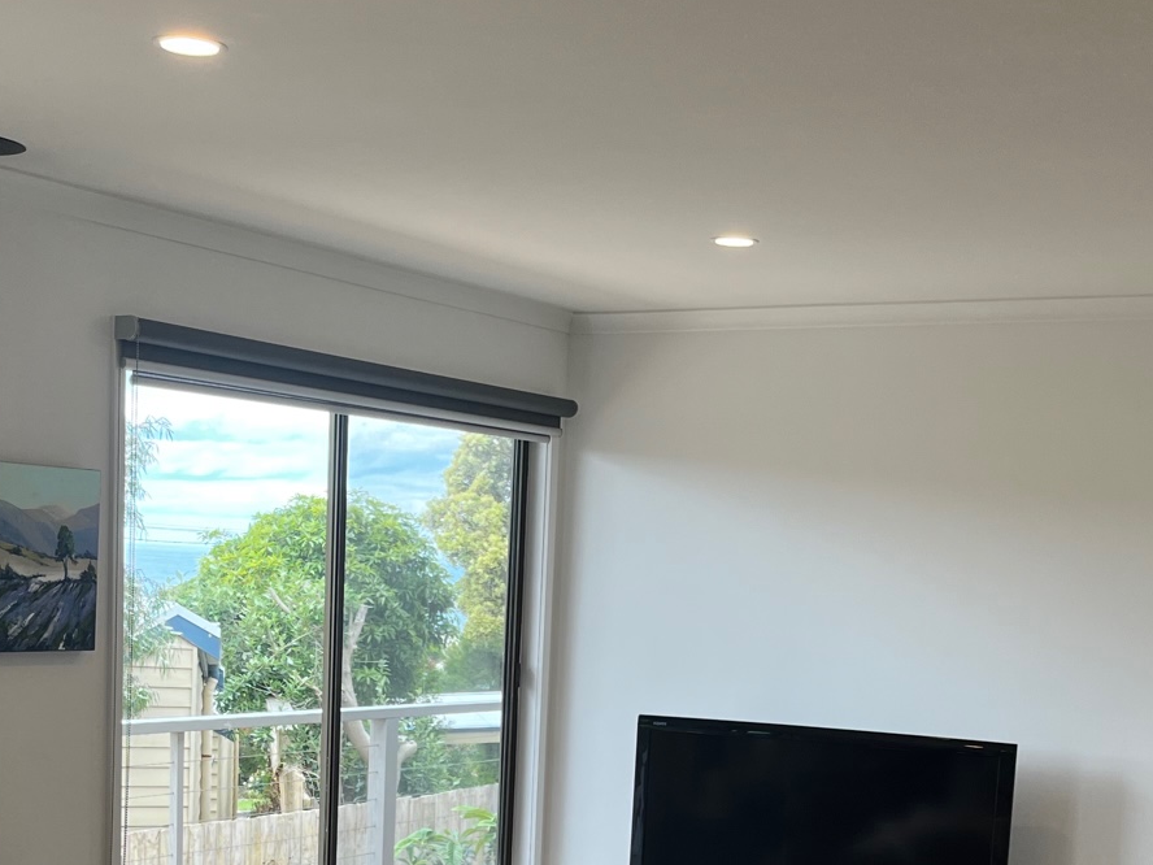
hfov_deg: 32.7
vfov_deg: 24.0
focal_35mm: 59
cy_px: 818
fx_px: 1965
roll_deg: -2.6
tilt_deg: -7.4
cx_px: 583
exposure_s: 1/263
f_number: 1.6
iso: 40
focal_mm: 5.1
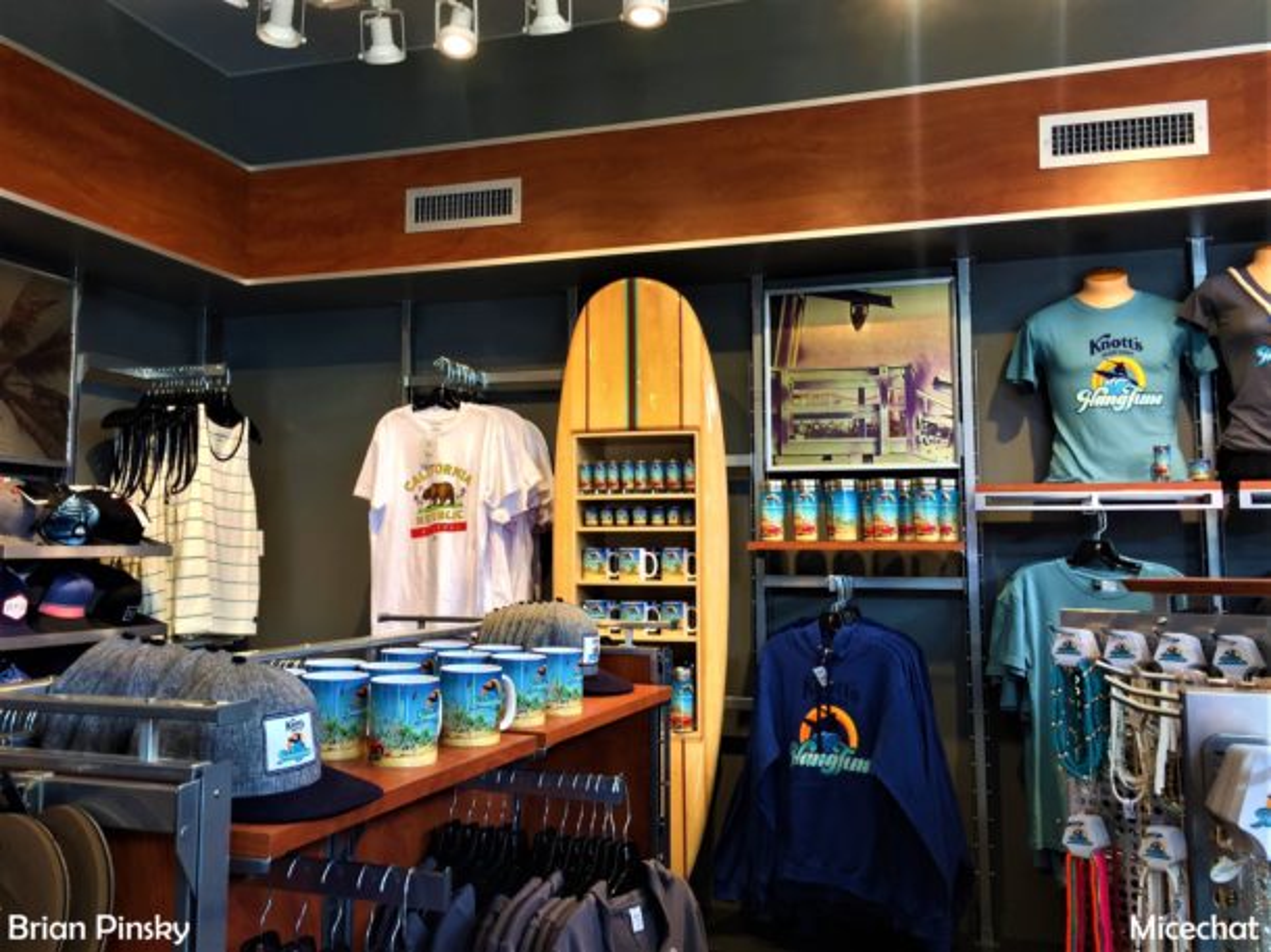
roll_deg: -1.3
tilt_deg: +4.1
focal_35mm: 29
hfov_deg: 61.7
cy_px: 476
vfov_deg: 48.2
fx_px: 1064
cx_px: 636
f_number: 2.2
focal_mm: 4.15
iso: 40
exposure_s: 1/30
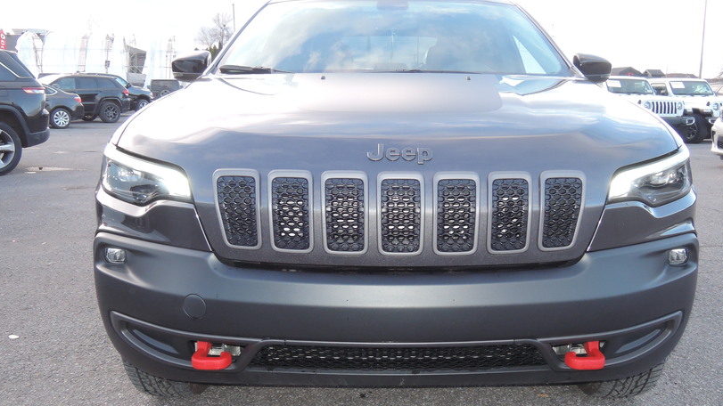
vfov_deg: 35.6
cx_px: 392
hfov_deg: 59.4
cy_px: 214
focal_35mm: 33
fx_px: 633
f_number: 2.8
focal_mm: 5.1
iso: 280
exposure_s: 1/320
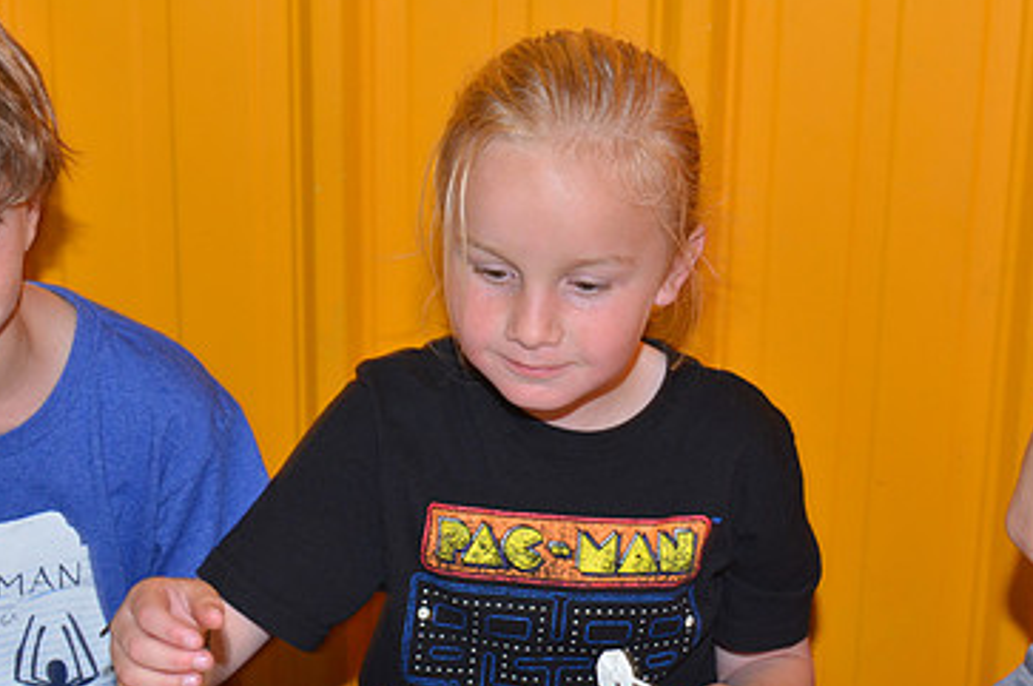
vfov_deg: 14.9
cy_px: 478
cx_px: 626
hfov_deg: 22.4
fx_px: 2608
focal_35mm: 91
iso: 800
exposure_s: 1/60
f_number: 4.8
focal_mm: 38
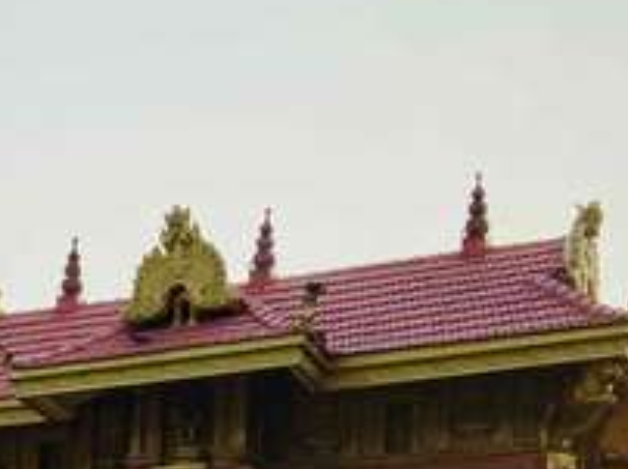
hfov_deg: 19.7
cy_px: 752
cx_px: 140
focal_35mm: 99
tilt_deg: +6.8
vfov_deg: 13.8
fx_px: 1794
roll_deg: -3.0
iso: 32
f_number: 1.8
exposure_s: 1/3610
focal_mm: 4.25
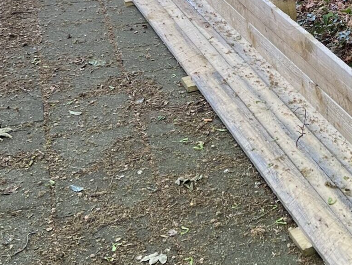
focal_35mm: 65
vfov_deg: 22.2
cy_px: 34
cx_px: 401
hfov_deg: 27.0
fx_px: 661
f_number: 1.5
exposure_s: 1/121
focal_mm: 5.7
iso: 64
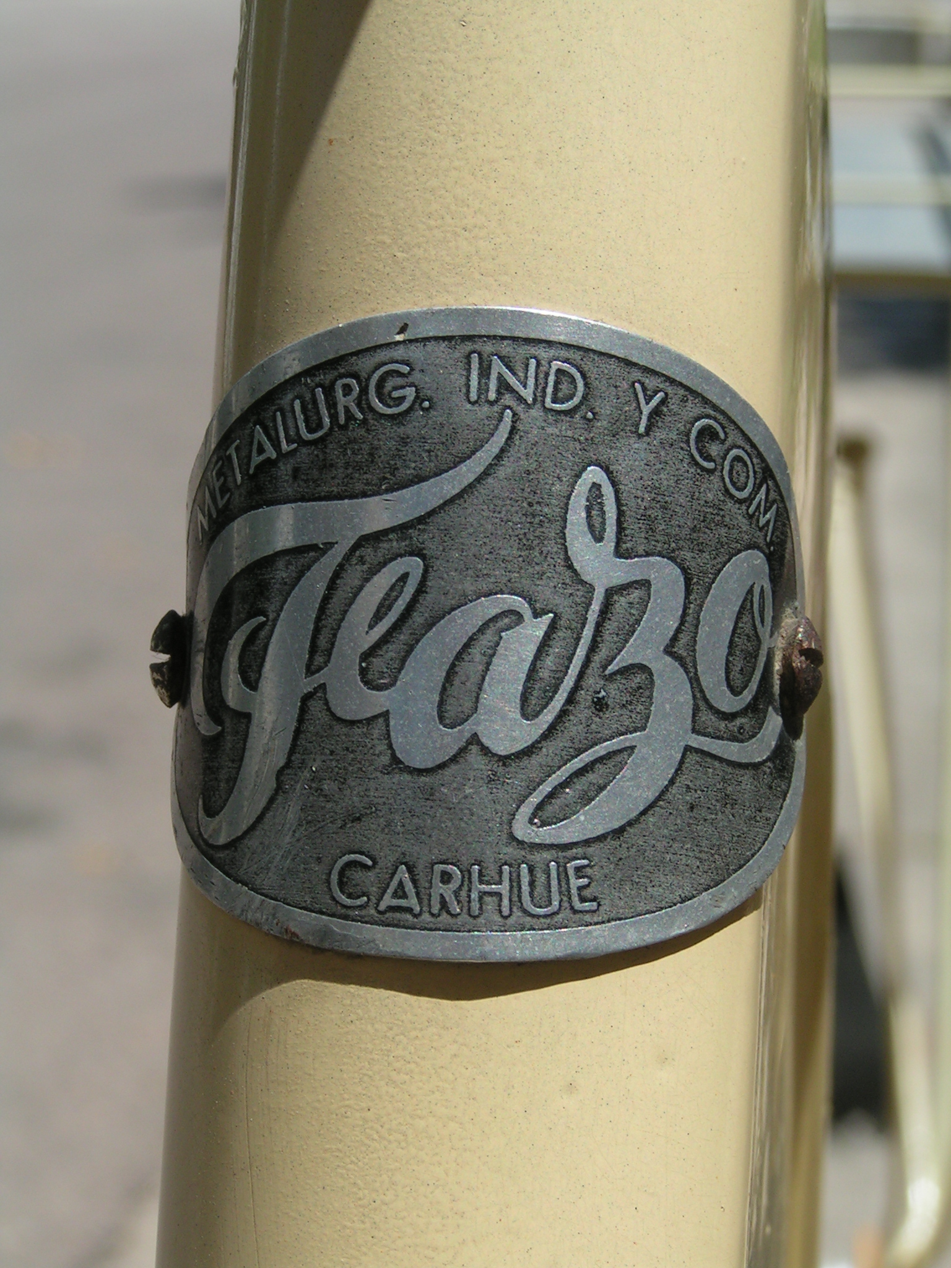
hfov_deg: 15.6
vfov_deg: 20.7
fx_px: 3480
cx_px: 476
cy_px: 634
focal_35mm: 95
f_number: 7.1
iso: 50
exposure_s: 1/500
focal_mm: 14.5
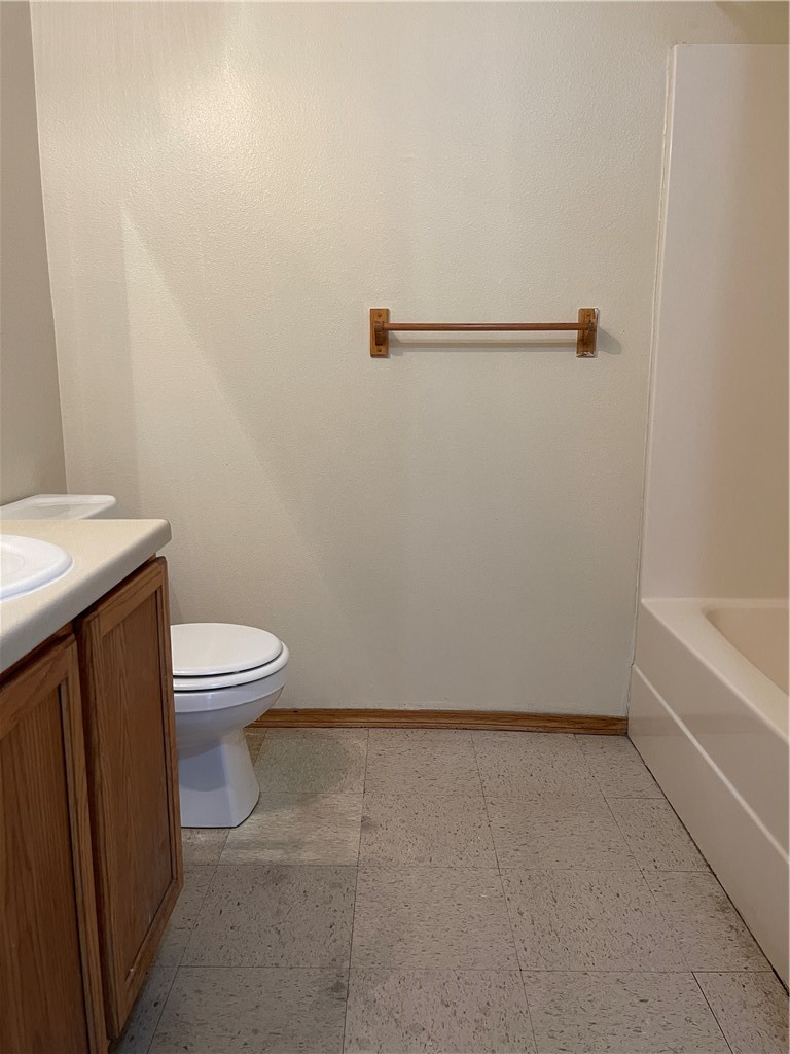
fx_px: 791
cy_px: 527
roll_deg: +0.1
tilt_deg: -11.1
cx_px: 395
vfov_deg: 67.3
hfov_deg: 53.1
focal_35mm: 26
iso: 160
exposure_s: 1/60
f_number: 1.6
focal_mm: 5.1
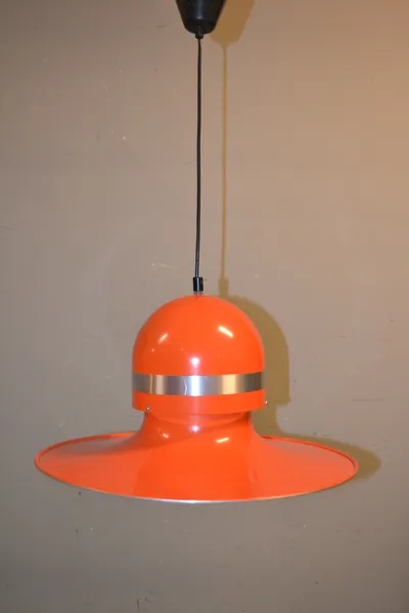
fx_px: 613
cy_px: 306
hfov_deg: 36.9
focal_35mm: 36
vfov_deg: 53.1
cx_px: 204
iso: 1600
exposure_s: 1/60
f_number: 4
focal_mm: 24
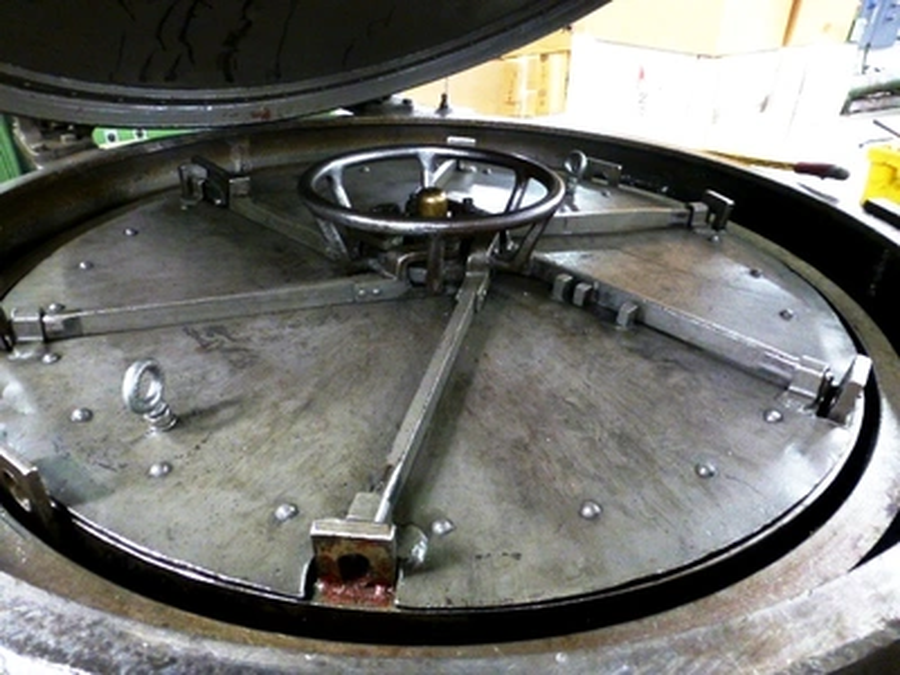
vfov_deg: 56.8
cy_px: 338
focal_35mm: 24
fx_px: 624
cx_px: 450
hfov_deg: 71.6
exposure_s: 1/5
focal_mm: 4.3
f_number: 3.3
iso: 400
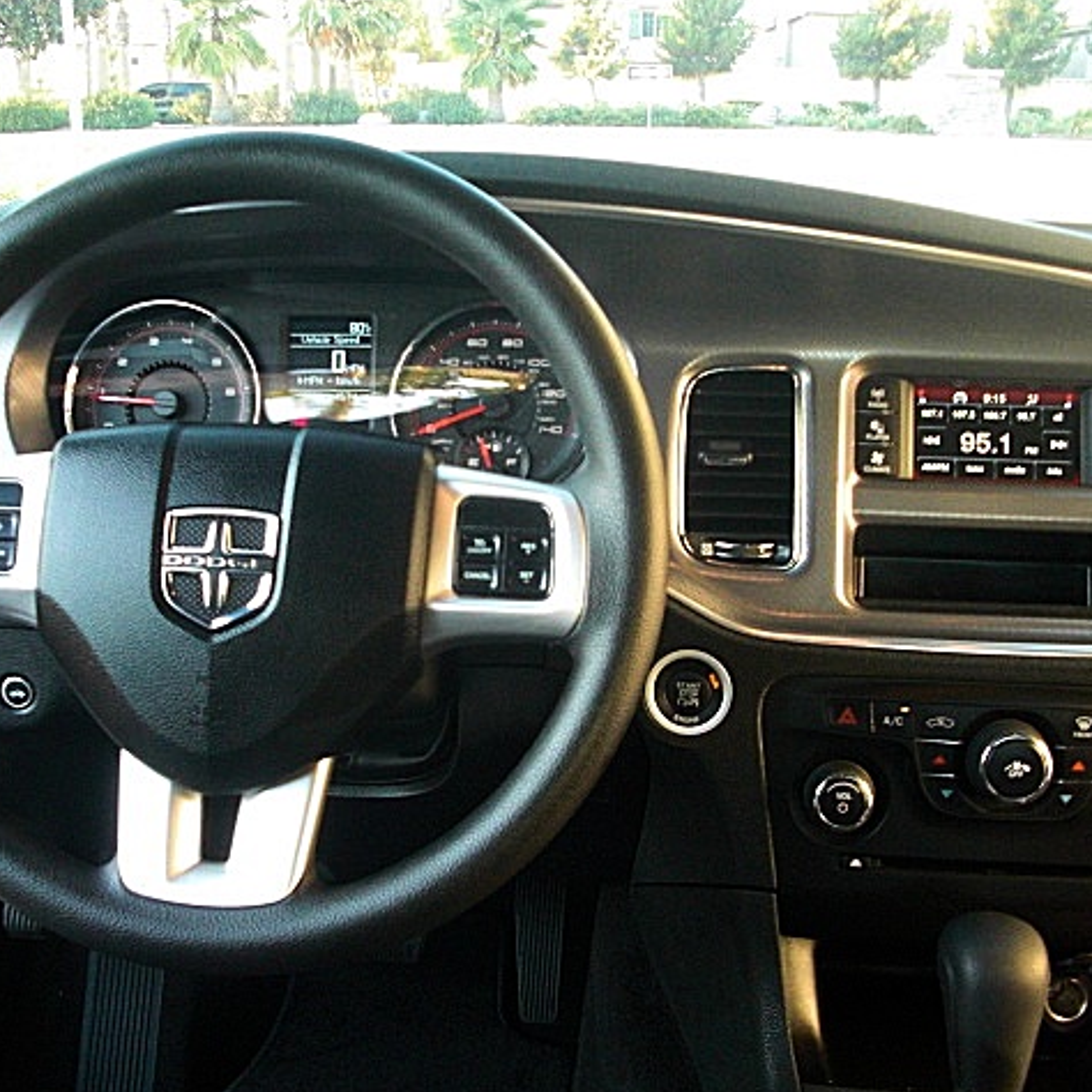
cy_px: 544
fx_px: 1535
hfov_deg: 39.1
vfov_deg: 39.2
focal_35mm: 43
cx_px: 479
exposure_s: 1/125
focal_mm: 6.3
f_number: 2.8
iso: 400
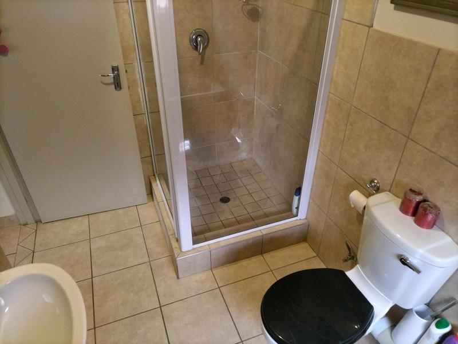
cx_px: 229
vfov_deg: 53.1
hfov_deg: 67.3
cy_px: 172
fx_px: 344
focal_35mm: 26
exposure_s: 1/50
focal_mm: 4.7
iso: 2793
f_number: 1.8
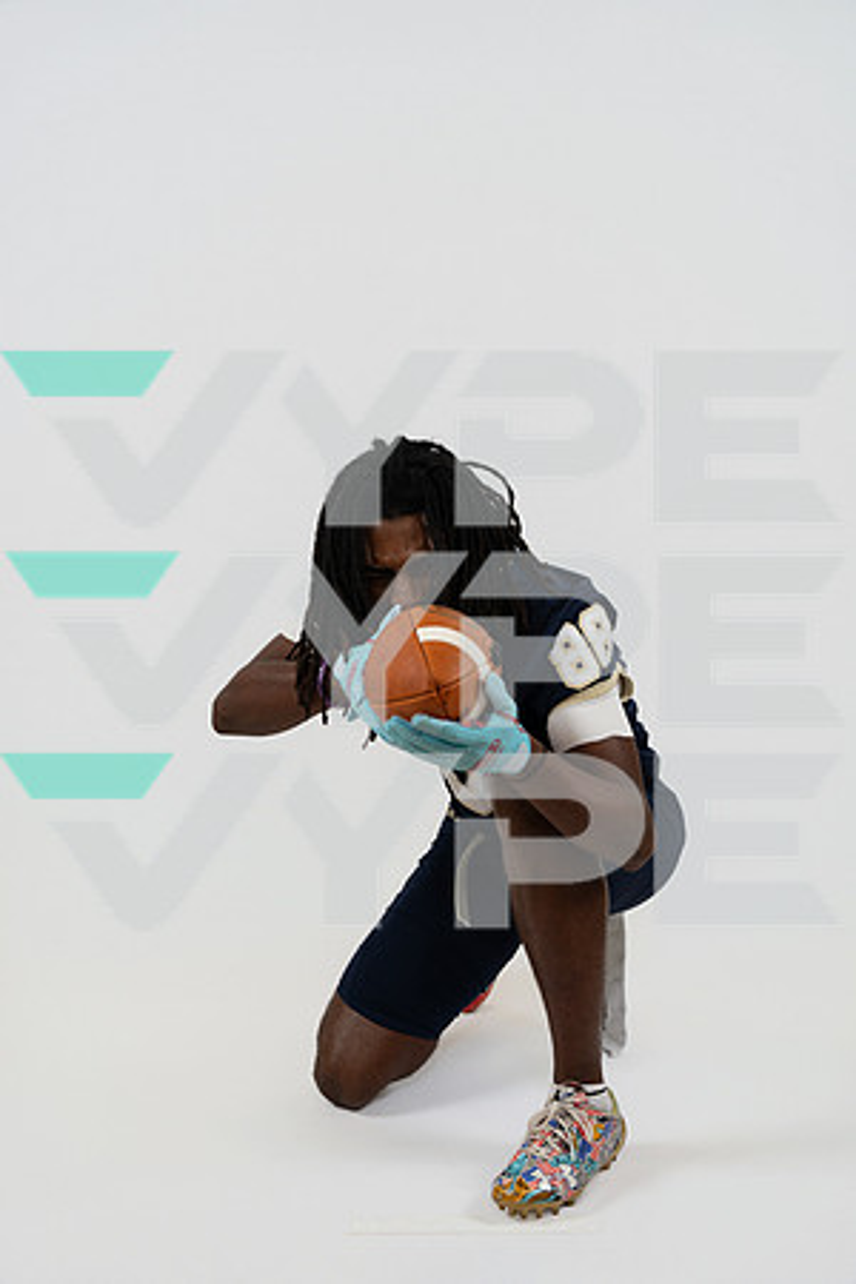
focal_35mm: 52
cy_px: 642
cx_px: 428
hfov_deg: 26.0
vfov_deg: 38.3
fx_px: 1851
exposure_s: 1/125
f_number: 3.5
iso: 250
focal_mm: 51.9
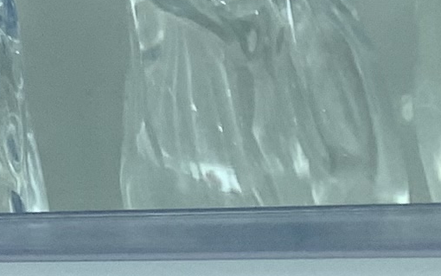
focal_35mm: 218
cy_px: -587
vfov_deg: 5.6
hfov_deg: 7.5
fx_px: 2621
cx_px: -1189
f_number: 1.8
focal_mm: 4.25
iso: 50
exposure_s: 1/50
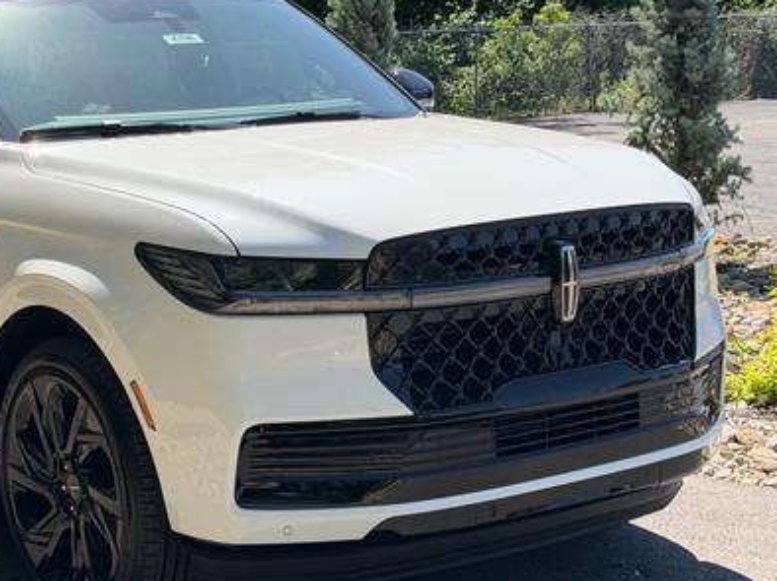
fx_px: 1750
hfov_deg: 24.7
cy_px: 260
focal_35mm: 78
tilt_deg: -4.2
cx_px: 162
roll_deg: -0.8
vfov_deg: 18.9
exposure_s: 1/3534
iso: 100
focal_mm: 6.76
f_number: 1.78
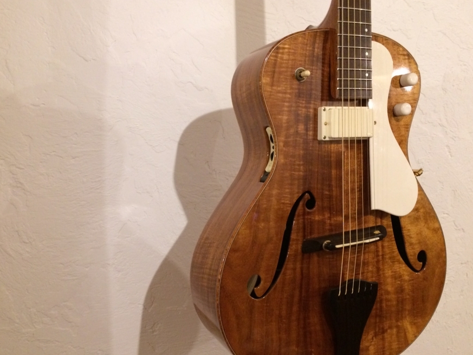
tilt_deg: -4.6
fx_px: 465
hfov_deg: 53.9
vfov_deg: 41.8
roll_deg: +0.4
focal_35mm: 34
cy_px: 193
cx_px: 224
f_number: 2.2
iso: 320
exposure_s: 1/24
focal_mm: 4.15
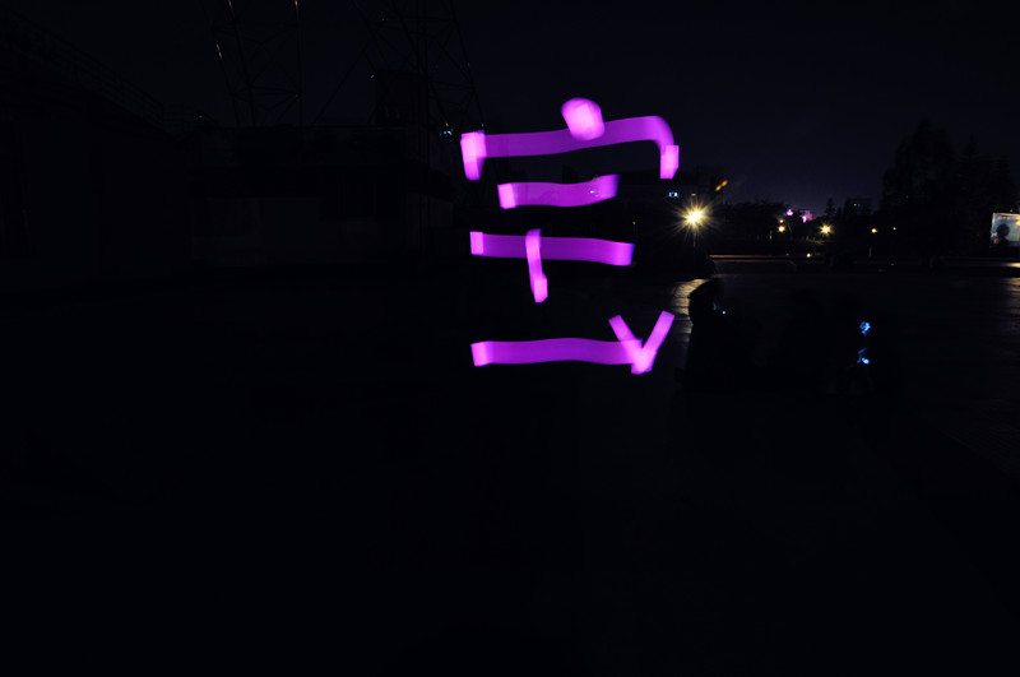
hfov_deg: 67.5
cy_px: 338
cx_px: 510
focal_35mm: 27
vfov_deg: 47.8
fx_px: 764
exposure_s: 31
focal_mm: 18
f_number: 18
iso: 320
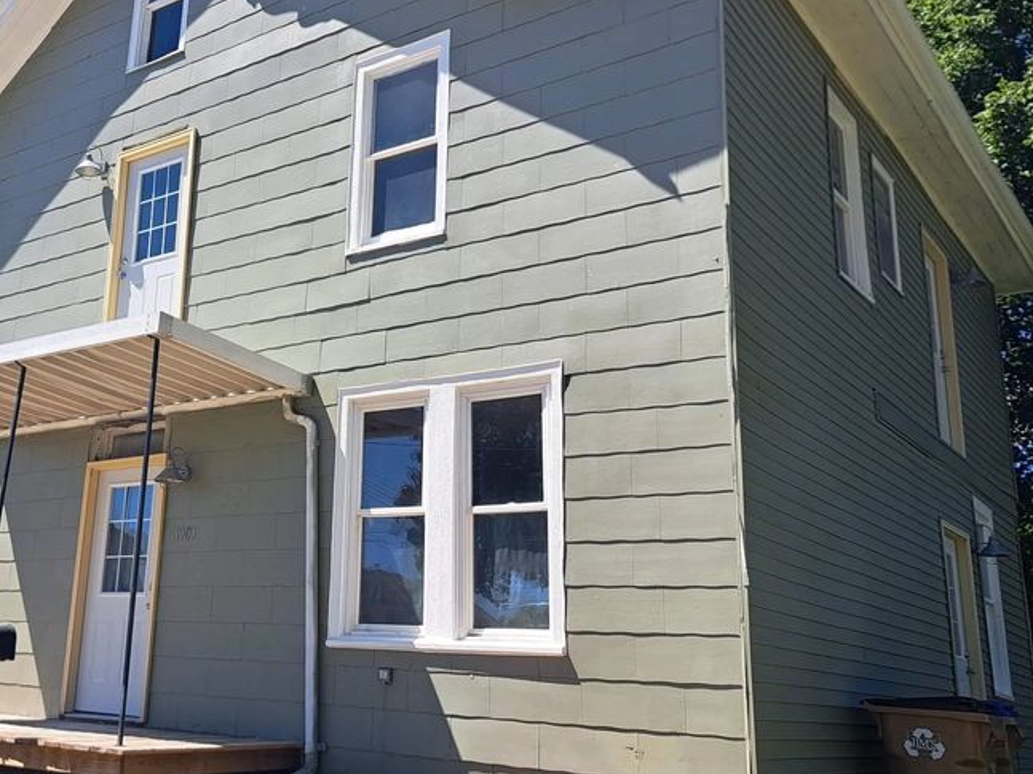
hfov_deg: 47.5
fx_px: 1134
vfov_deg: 37.7
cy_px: 343
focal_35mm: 38
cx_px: 281
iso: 50
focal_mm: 5.23
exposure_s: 1/863
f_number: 1.8
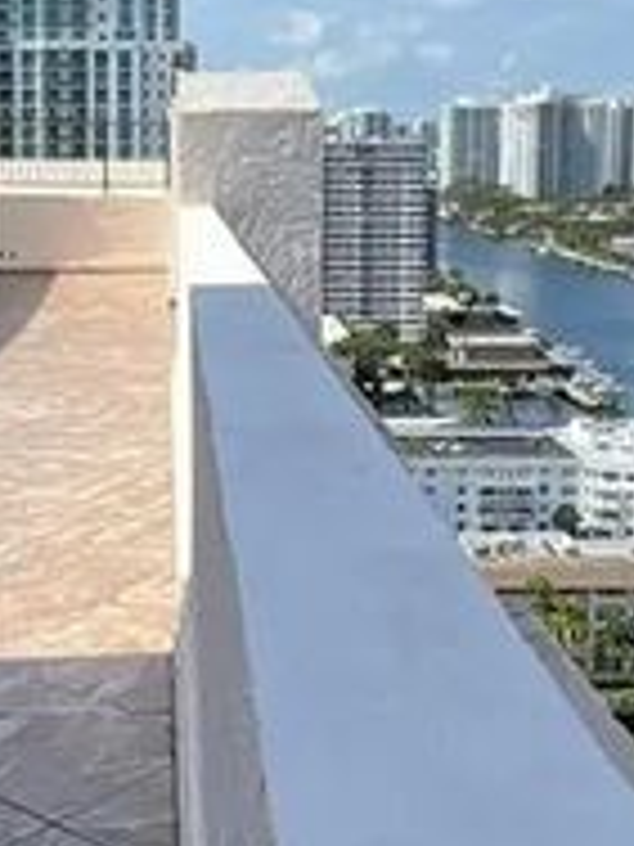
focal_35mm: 59
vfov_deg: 32.6
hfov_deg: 24.8
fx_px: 1441
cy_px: 335
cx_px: 243
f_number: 1.8
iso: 32
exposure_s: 1/1248
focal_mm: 1.57
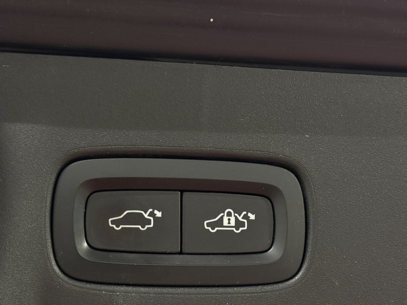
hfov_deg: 27.0
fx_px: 847
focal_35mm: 72
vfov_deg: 20.3
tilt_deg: +22.7
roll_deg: +4.0
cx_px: 187
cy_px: 225
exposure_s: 1/61
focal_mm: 6.76
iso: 200
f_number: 1.78
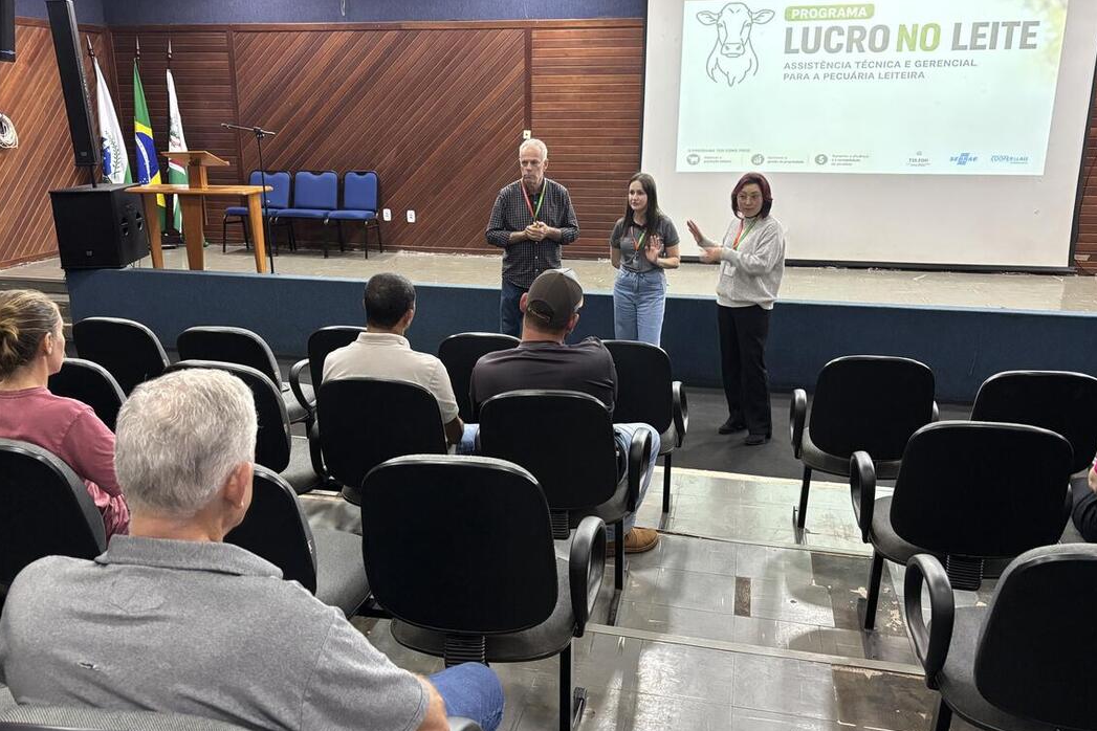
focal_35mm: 31
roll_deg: +0.3
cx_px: 522
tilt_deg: -15.3
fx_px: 945
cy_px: 353
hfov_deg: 60.3
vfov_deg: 42.3
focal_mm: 5.96
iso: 500
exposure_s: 1/40
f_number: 1.6
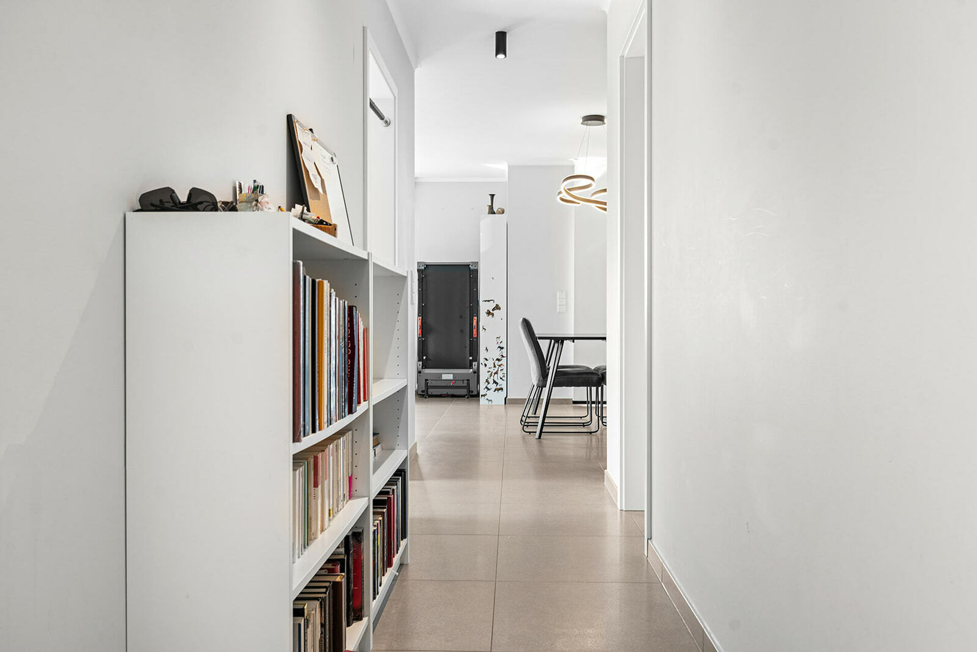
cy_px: 326
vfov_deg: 43.6
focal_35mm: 30
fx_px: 814
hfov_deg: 61.9
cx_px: 488
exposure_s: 1/6
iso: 200
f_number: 7.1
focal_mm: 30
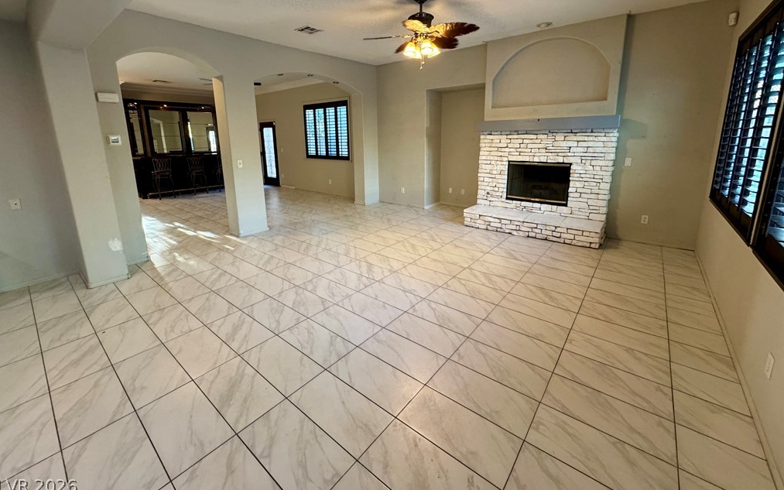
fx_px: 320
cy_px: 201
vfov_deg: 74.1
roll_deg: +0.9
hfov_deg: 101.5
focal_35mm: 15
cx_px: 389
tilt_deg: -11.8
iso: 320
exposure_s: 1/60
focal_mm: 2.22
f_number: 2.2
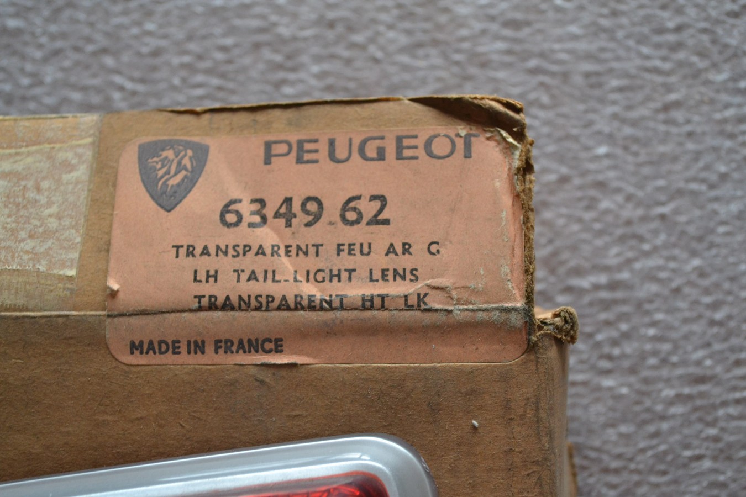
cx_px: 373
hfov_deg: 36.9
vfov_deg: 25.1
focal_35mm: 54
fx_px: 1119
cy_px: 248
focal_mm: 36
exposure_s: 1/60
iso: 1250
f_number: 5
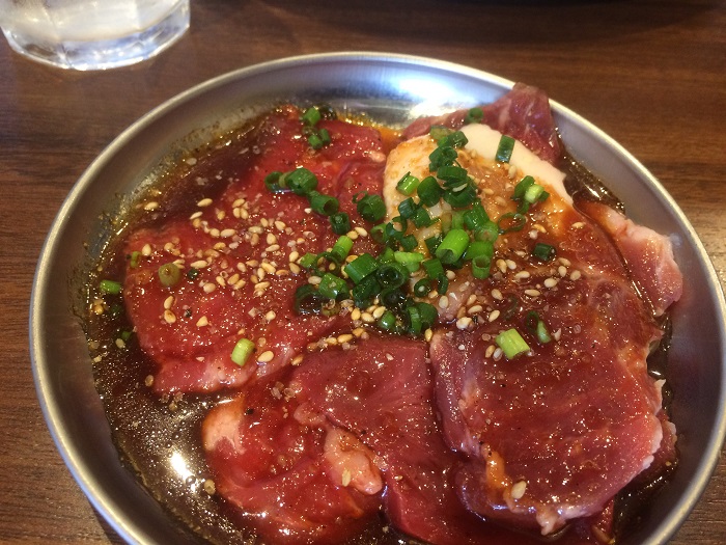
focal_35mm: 29
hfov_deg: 61.7
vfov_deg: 48.2
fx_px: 608
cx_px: 363
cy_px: 272
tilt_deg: -54.3
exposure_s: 1/33
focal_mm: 4.15
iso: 200
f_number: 2.2
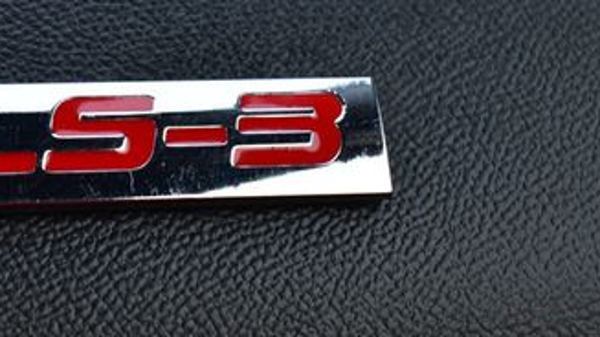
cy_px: 141
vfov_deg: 7.2
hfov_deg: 12.7
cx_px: 242
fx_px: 2689
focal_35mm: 169
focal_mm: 55
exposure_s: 1/15
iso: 720
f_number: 6.3
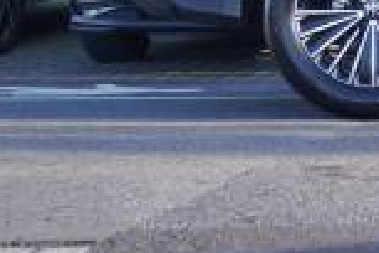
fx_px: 2043
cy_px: -203
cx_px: 770
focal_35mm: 194
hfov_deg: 9.8
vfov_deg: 6.9
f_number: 4.5
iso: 125
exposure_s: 1/60
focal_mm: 31
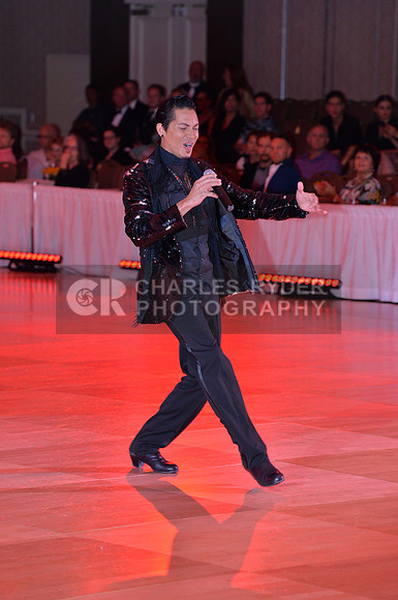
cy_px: 300
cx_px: 199
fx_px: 2911
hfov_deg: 7.8
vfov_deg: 11.8
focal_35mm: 175
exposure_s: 1/250
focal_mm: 175
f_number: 5.6
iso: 1600
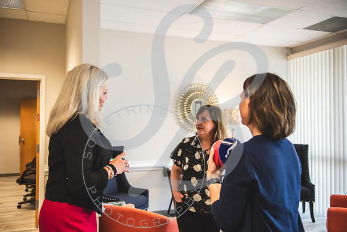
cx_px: 174
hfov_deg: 54.4
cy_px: 116
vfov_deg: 37.9
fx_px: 337
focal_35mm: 35
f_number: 2.8
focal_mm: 35
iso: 800
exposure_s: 1/200
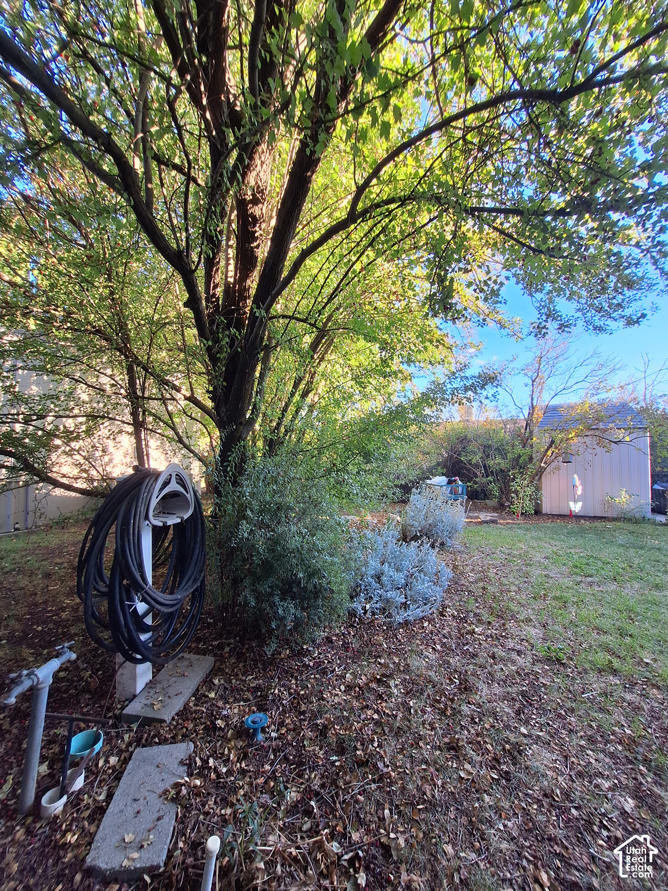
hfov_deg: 89.9
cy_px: 446
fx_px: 334
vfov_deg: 106.2
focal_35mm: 13
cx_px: 334
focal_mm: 1.74
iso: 50
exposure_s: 1/100
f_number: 2.2
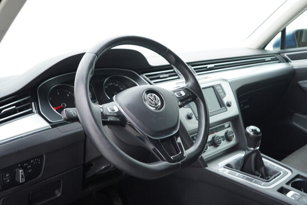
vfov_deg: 36.9
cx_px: 154
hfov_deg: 53.1
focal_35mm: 36
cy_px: 102
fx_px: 307
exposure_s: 1/40
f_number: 2.8
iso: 200
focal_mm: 24
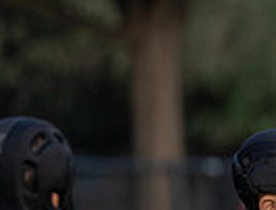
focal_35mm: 1328
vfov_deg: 1.1
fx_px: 10636
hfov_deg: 1.5
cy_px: 260
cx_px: 751
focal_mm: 200
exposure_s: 1/1000
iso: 200
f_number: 2.8
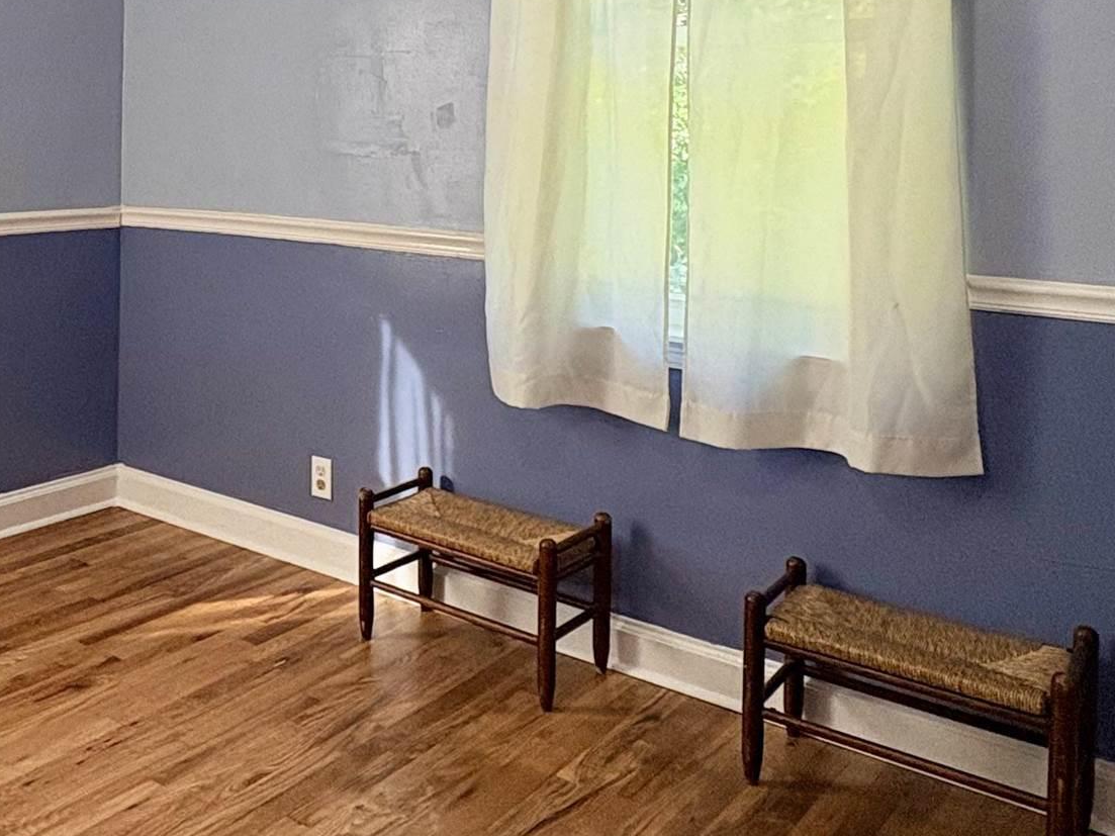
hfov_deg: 45.1
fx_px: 1256
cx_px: 201
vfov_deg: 35.3
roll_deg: -0.8
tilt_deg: +0.2
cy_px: 132
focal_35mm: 39
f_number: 2.2
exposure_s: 1/60
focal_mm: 2.22
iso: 125
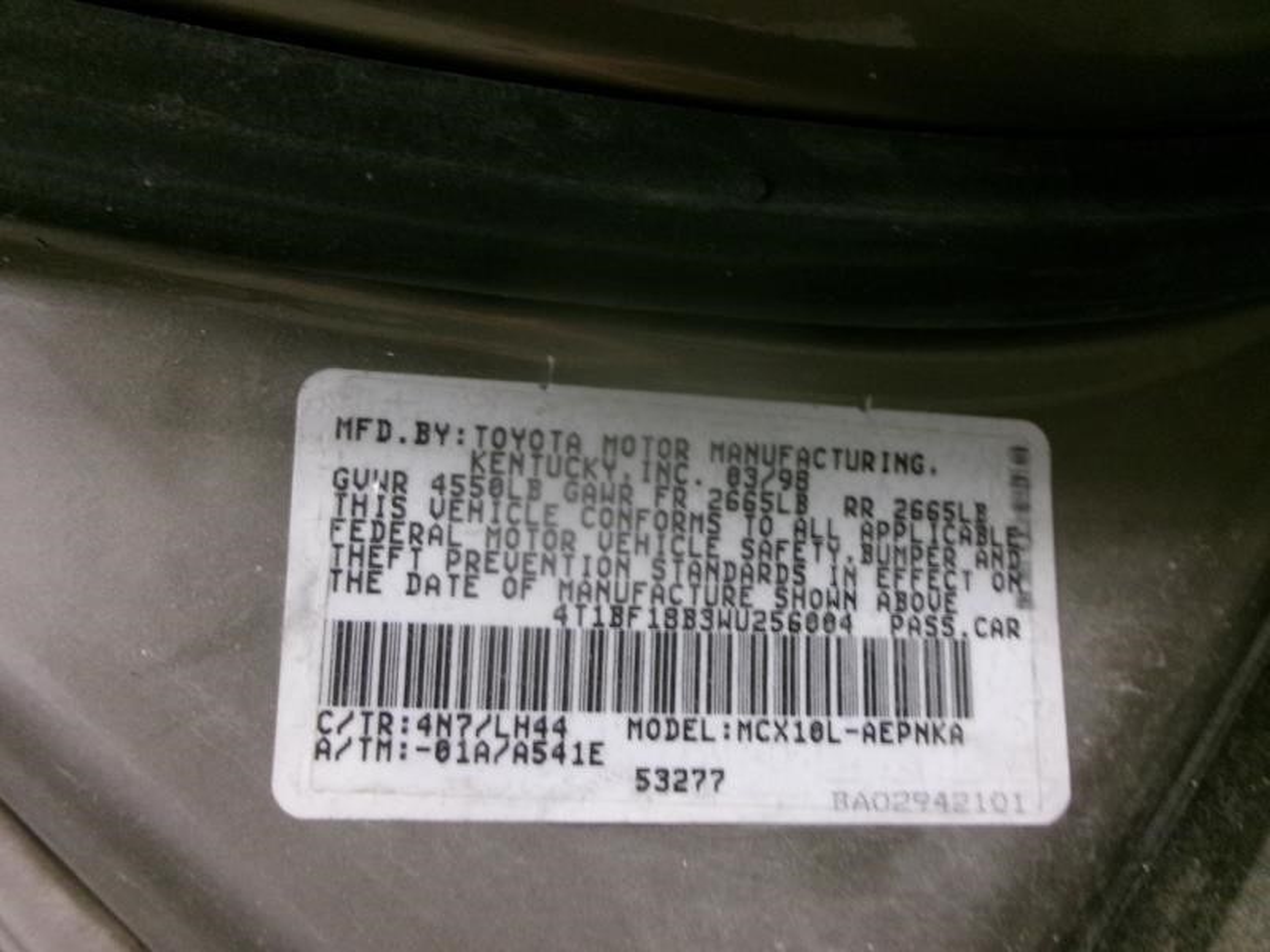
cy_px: 476
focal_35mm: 28
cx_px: 635
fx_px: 1027
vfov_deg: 49.7
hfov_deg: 63.4
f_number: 3.9
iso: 718
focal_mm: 5.1
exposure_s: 1/17
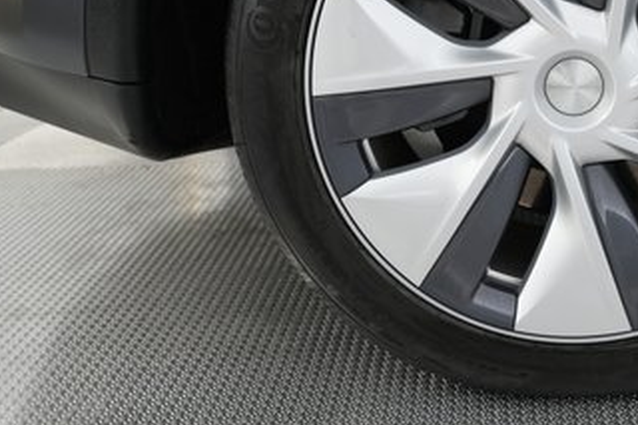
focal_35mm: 52
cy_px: 48
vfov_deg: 25.2
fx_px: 921
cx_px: 550
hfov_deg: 36.3
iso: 320
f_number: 2.8
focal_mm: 26
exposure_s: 1/30
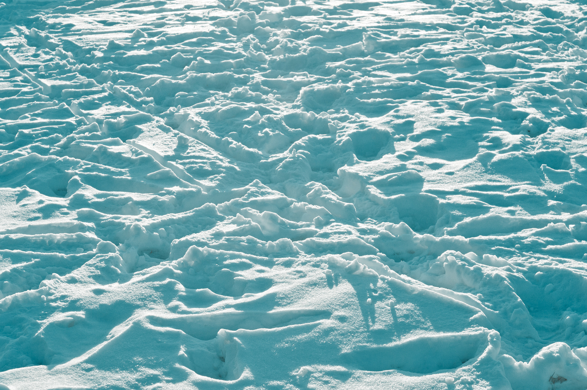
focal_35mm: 82
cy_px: 195
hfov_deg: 24.6
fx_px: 1343
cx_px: 294
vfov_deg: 16.5
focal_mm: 55
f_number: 9
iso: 200
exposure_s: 1/250
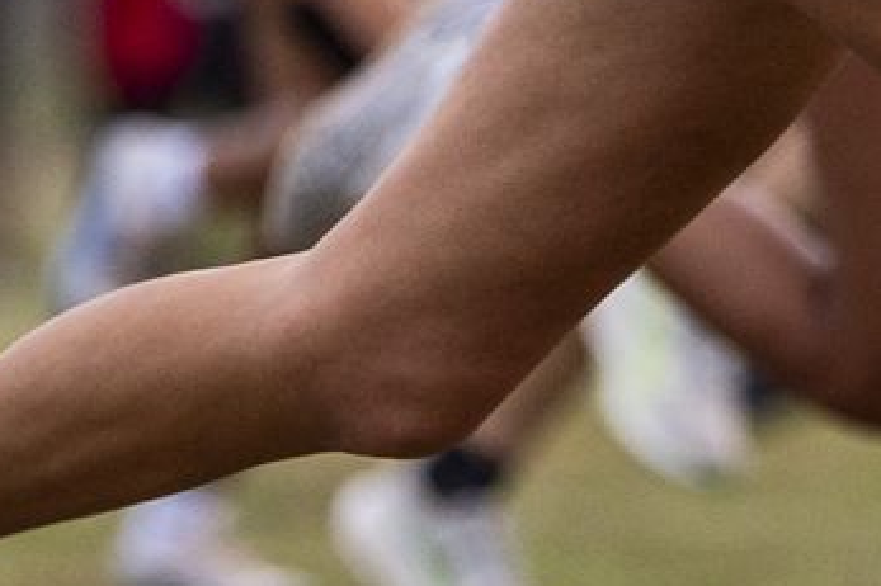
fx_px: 23359
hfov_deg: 2.2
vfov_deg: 1.4
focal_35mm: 955
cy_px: -735
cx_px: 884
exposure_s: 1/1600
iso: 1000
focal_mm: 104
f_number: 2
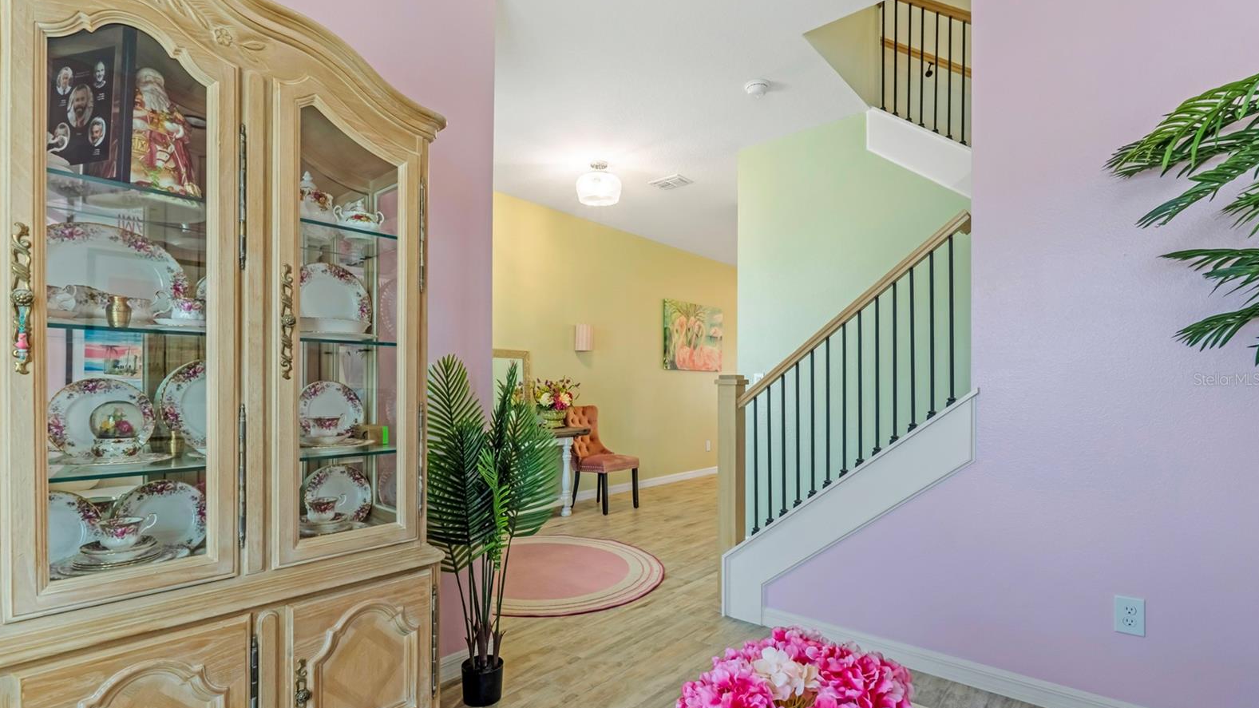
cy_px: 379
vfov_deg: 62.3
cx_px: 626
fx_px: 585
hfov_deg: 94.2
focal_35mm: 18
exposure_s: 1/160
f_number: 9
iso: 250
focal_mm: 11
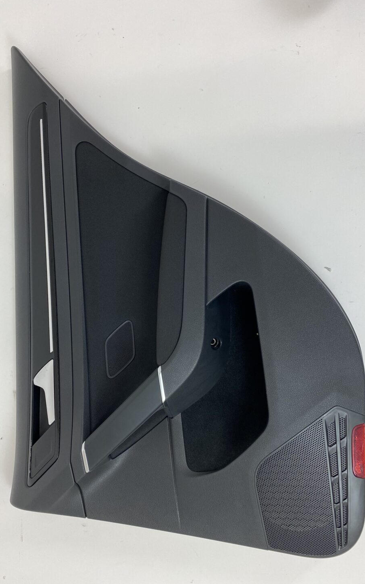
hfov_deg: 44.5
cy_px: 288
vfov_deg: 66.5
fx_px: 446
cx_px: 170
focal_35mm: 28
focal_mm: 4.25
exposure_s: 1/100
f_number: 1.8
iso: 125
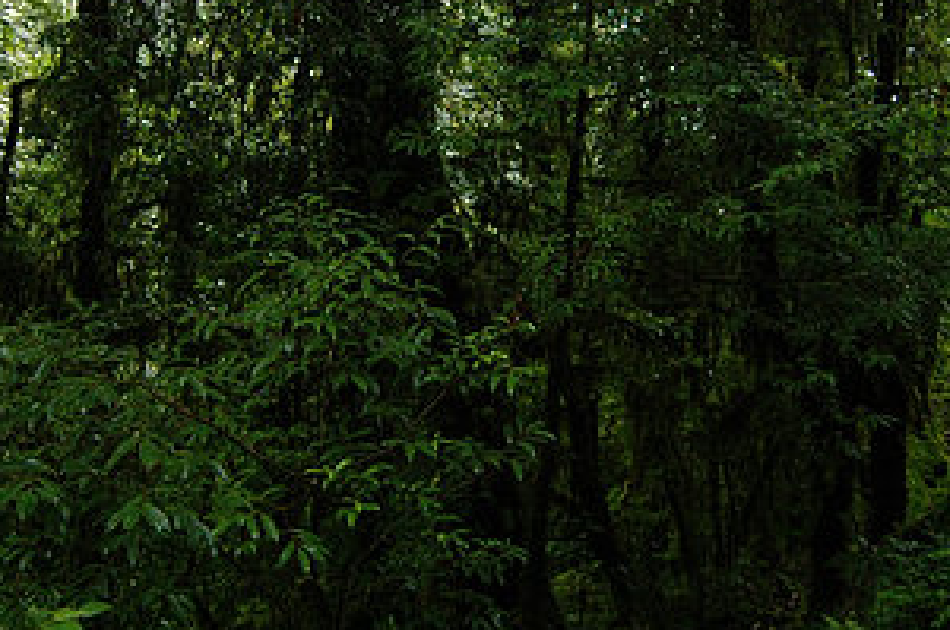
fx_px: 1107
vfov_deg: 30.8
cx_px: 440
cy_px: 106
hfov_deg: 46.4
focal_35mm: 42
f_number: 4
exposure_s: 1/50
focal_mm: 12
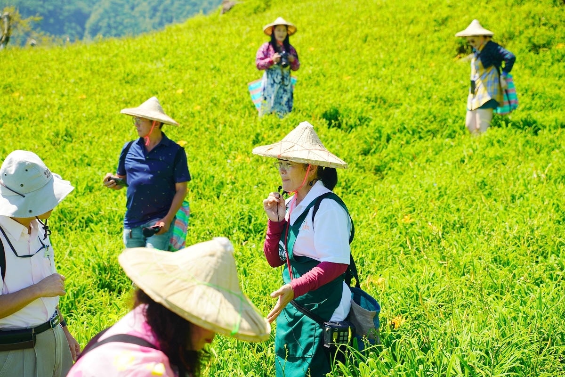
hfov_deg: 27.0
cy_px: 188
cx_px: 282
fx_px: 1177
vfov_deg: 18.2
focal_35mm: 75
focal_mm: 75
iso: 100
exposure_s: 1/100
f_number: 5.6
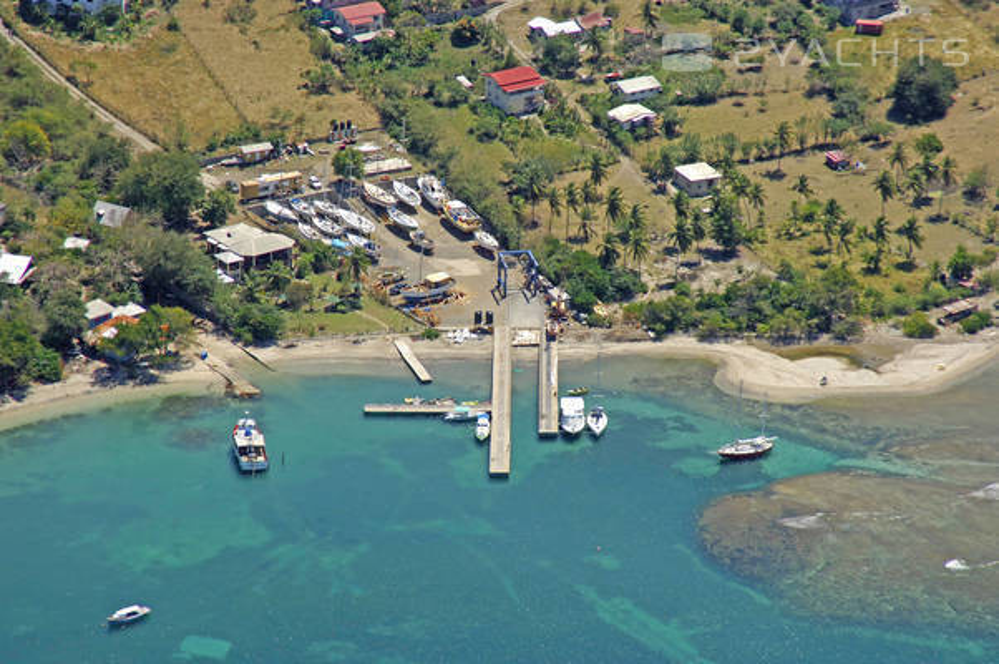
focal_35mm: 180
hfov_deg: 11.4
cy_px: 332
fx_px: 4990
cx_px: 500
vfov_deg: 7.6
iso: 400
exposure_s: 1/1250
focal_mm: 120
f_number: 6.7
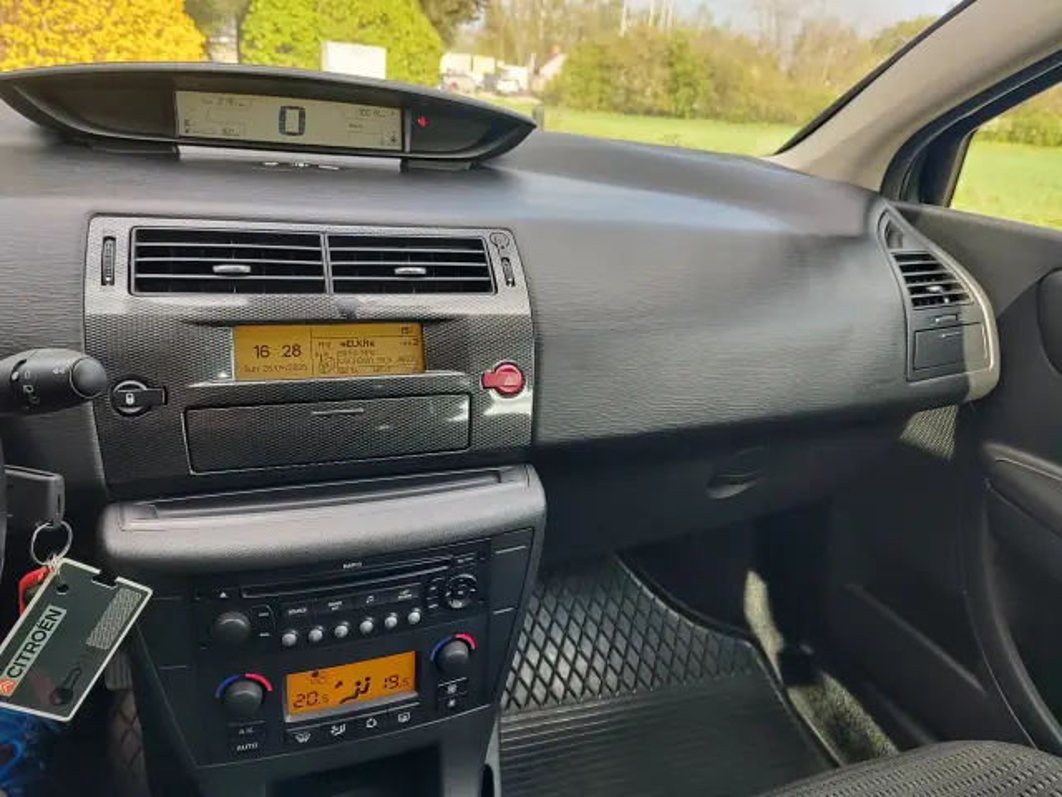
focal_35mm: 23
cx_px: 531
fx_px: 706
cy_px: 398
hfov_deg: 73.9
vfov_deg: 58.9
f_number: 1.8
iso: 100
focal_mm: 5.56
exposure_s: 1/182
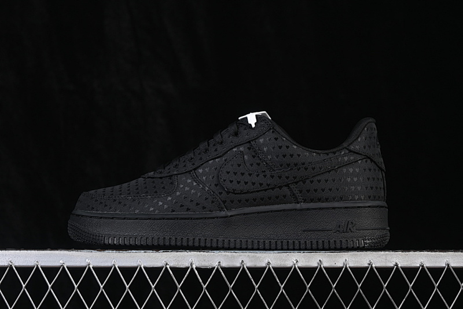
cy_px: 154
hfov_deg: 27.0
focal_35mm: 75
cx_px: 232
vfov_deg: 18.2
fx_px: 964
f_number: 6.3
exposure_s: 1/60
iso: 160
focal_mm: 50
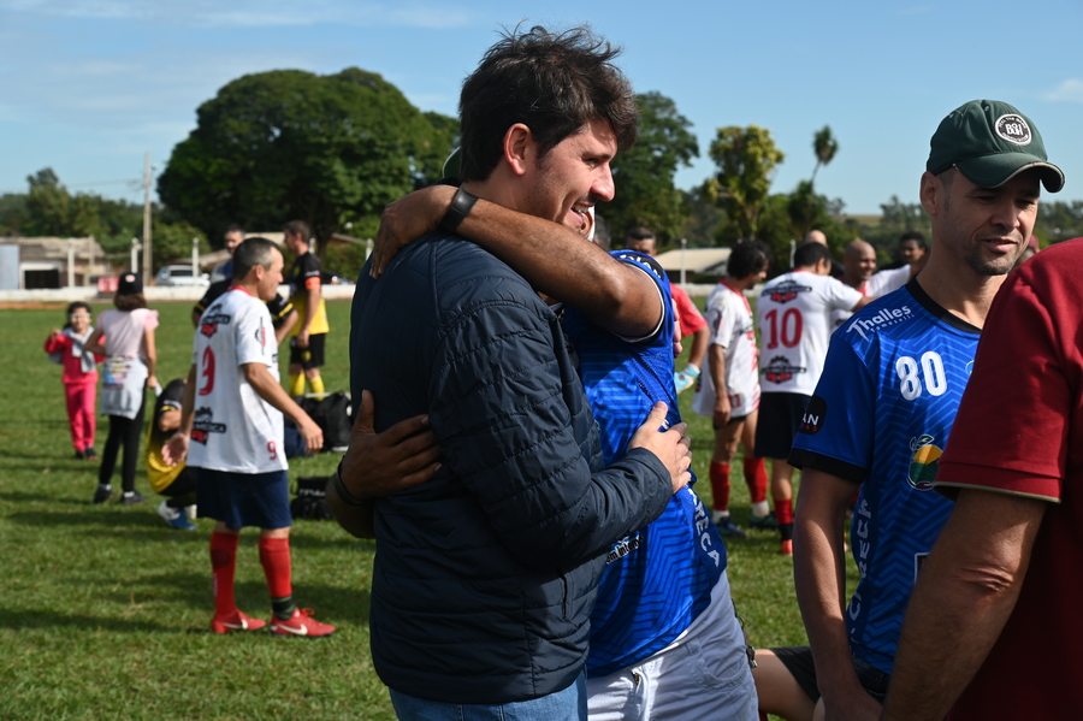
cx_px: 542
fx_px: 1654
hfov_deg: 36.3
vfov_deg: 24.6
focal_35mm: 55
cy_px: 360
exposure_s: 1/320
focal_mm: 55
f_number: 7.1
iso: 100
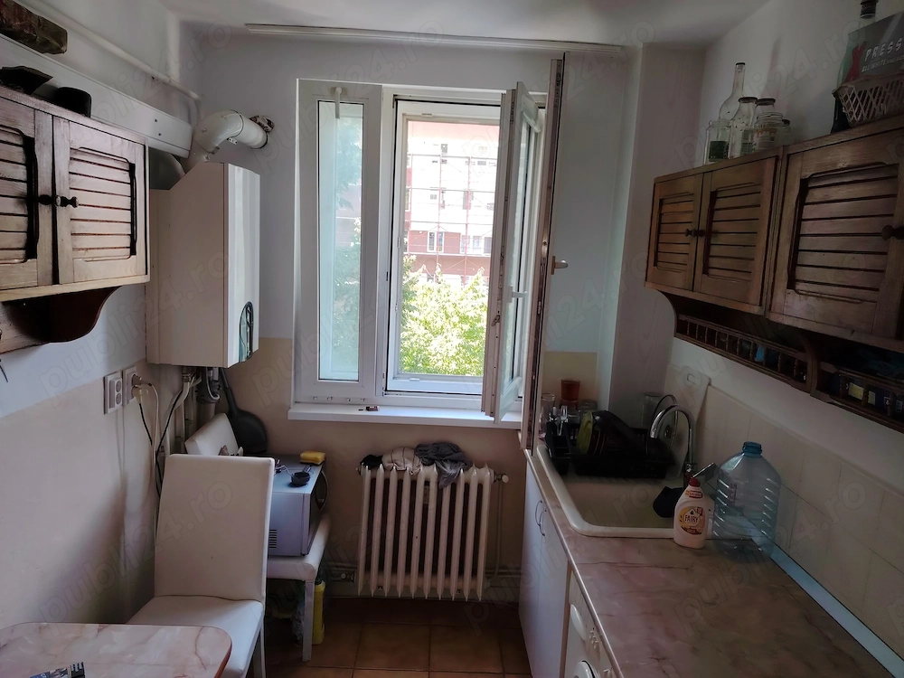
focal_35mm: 24
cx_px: 452
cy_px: 339
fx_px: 627
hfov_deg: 71.6
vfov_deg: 56.8
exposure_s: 1/50
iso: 142
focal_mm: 5.25
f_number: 1.75
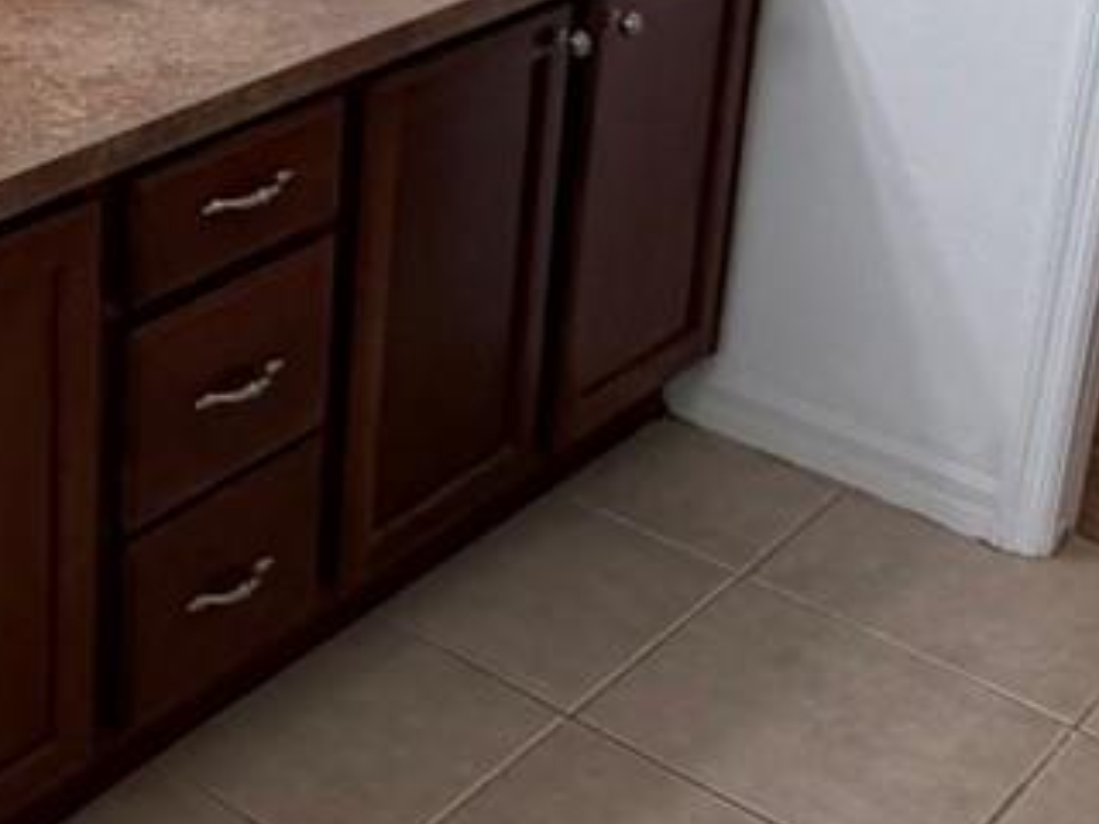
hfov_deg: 26.2
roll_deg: -0.3
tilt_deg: -17.5
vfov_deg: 20.1
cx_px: -24
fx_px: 2222
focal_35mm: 70
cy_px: -69
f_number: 2.2
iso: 160
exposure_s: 1/120
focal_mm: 2.22
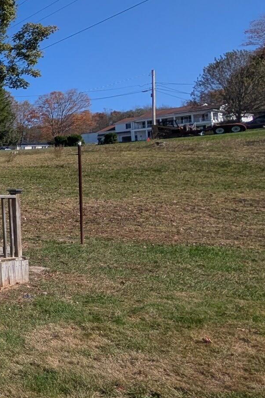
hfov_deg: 19.2
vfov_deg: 54.2
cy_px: 171
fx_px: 386
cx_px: -270
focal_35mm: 35
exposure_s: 1/4878
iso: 47
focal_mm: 2.02
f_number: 1.7
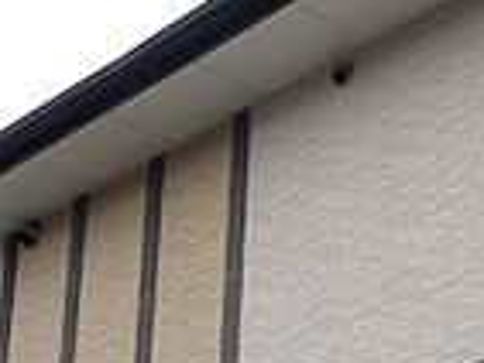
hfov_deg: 20.3
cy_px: 485
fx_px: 1259
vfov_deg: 15.6
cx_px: 594
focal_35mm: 90
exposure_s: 1/60
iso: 100
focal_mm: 4.5
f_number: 3
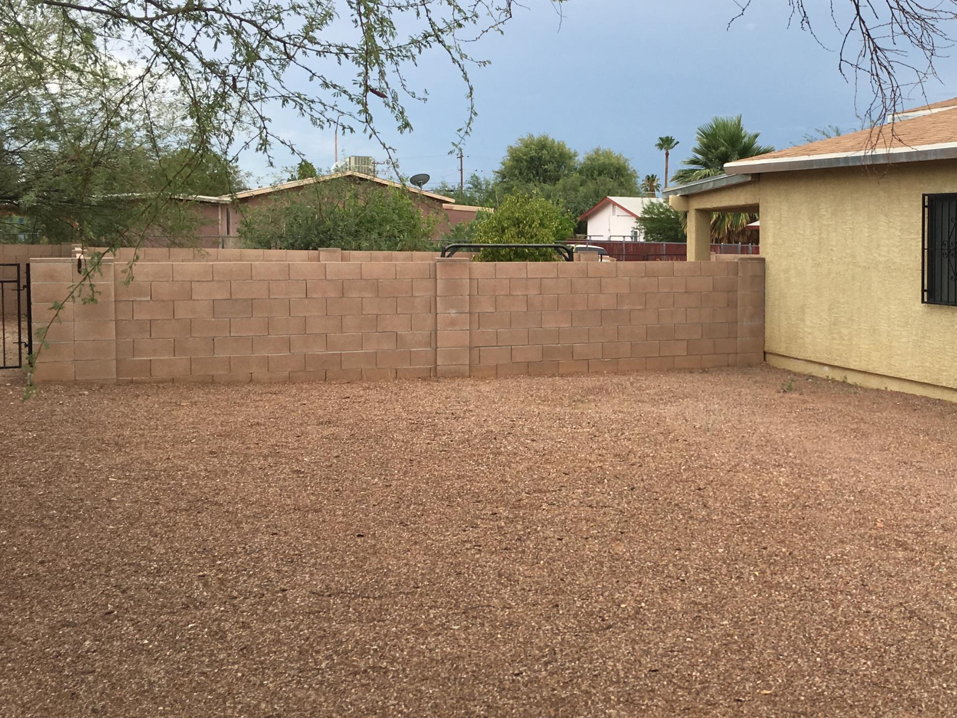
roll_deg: -0.2
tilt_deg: -3.1
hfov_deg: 40.9
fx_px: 1244
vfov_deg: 32.1
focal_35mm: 45
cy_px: 296
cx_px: 717
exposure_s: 1/427
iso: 25
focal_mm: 4.15
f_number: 2.2
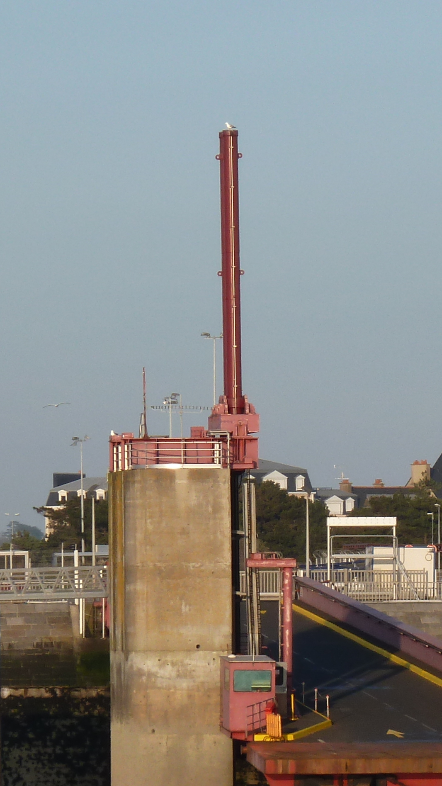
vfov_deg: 6.4
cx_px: 517
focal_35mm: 338
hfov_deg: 3.6
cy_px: 582
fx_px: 7042
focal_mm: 24.1
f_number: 4.5
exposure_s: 1/320
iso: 80
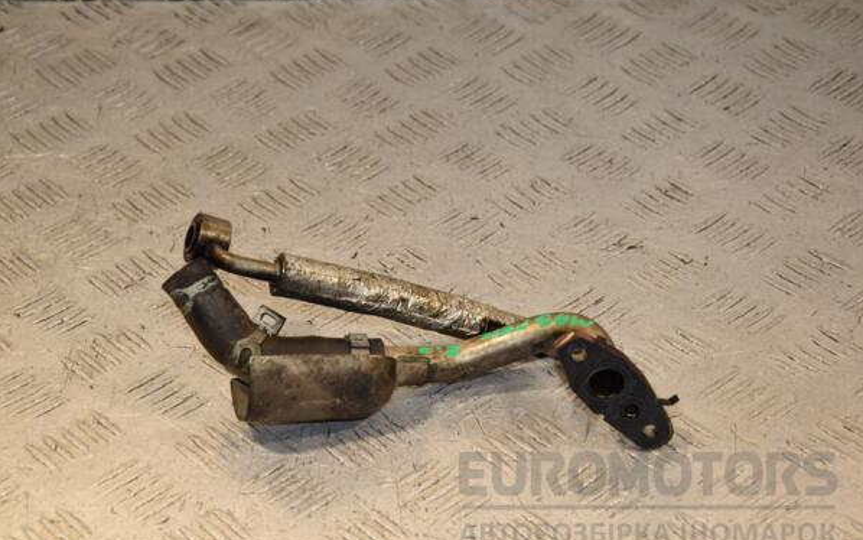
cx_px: 432
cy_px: 282
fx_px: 2094
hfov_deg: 23.3
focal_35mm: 89
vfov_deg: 14.7
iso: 800
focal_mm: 58
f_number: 7.1
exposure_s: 1/200
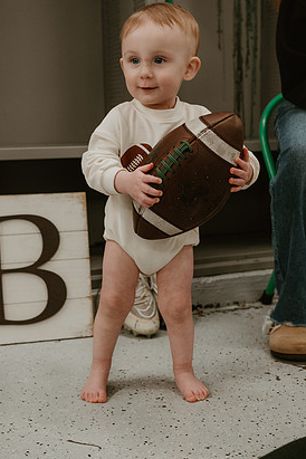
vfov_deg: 35.1
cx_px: 154
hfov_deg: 23.8
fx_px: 727
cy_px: 231
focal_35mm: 57
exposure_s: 1/160
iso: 1250
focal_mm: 35
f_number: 2.8
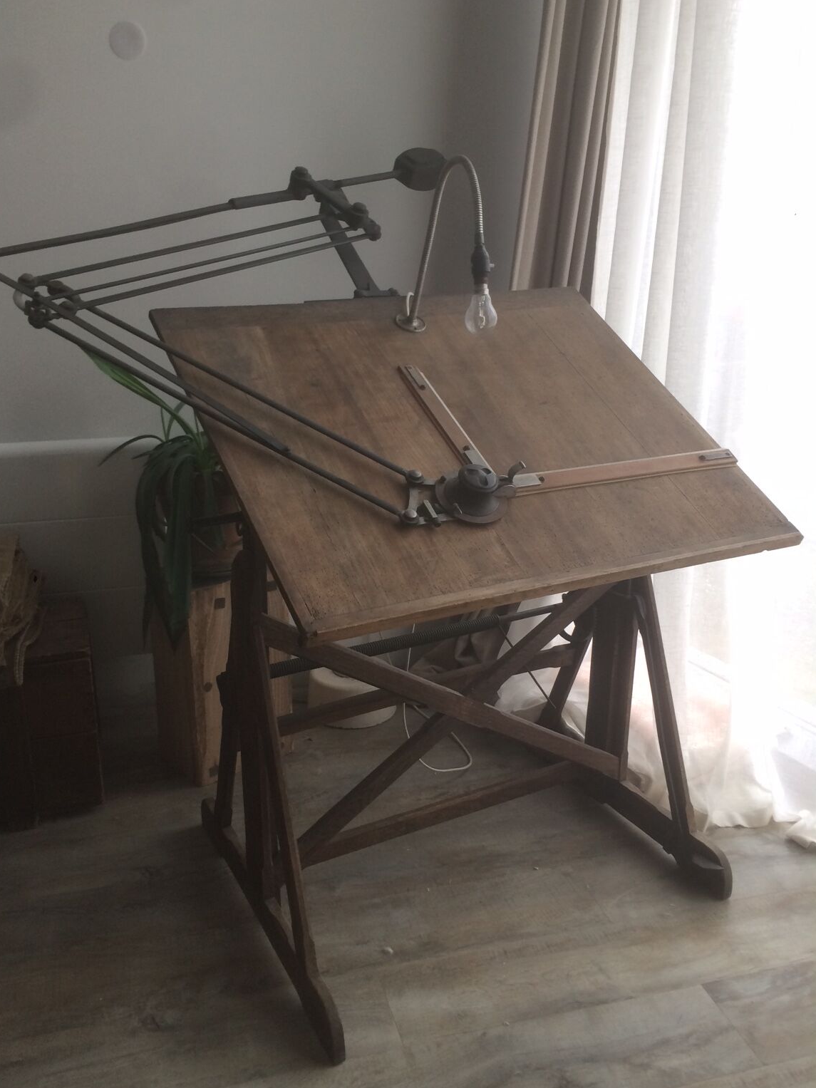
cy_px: 556
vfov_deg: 58.3
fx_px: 974
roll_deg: +0.9
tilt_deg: -20.3
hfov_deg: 45.4
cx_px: 381
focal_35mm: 31
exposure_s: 1/33
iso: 32
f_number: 2.2
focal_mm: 4.15
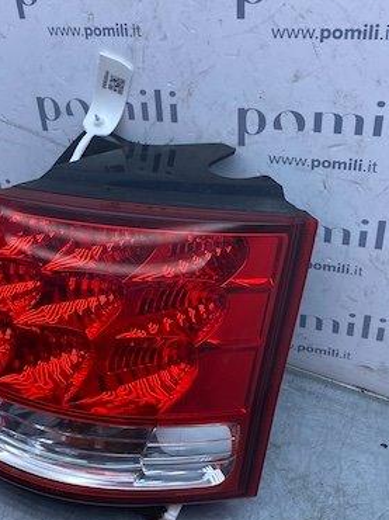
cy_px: 382
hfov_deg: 31.4
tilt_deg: -50.6
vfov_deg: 41.0
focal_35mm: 45
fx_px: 675
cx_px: 87
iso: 32
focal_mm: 4.25
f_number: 1.8
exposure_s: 1/990
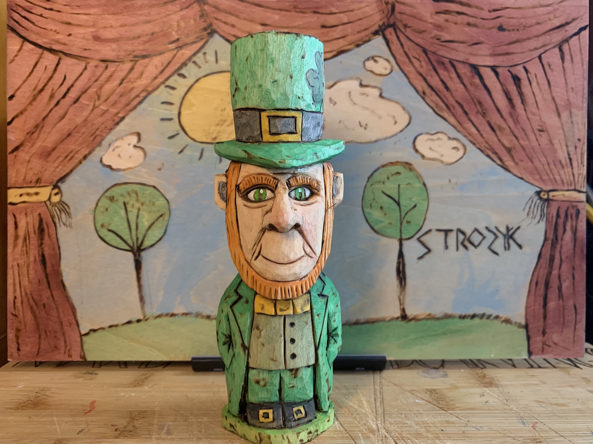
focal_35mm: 26
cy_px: 222
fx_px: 445
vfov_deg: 53.1
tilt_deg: -4.8
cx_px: 296
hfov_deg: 67.3
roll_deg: -1.4
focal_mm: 4.25
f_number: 1.8
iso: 400
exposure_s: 1/37
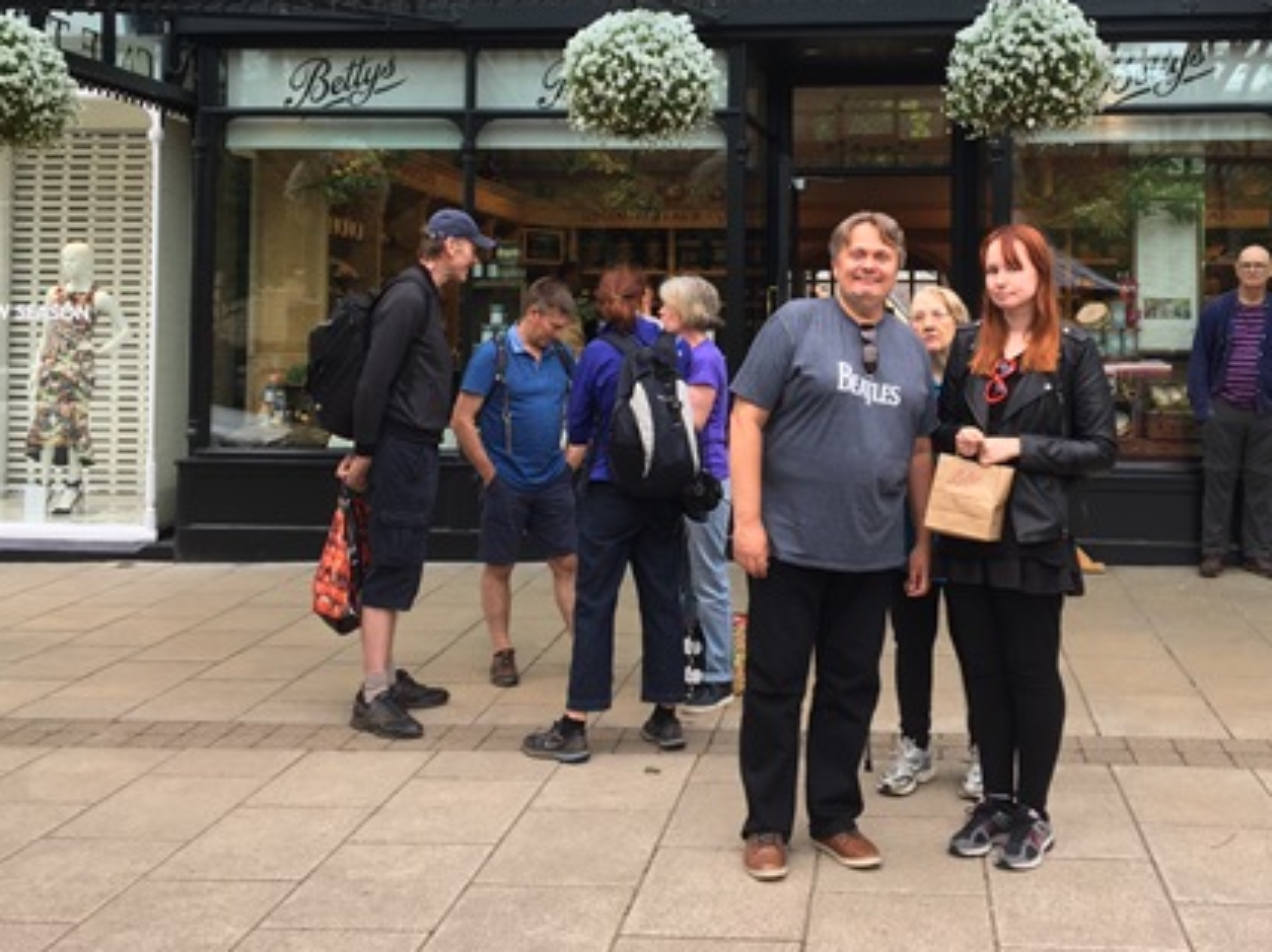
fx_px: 1542
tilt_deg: +2.8
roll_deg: -0.9
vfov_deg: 33.9
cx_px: 756
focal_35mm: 42
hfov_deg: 44.6
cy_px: 295
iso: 25
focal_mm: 4.15
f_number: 2.2
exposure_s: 1/100
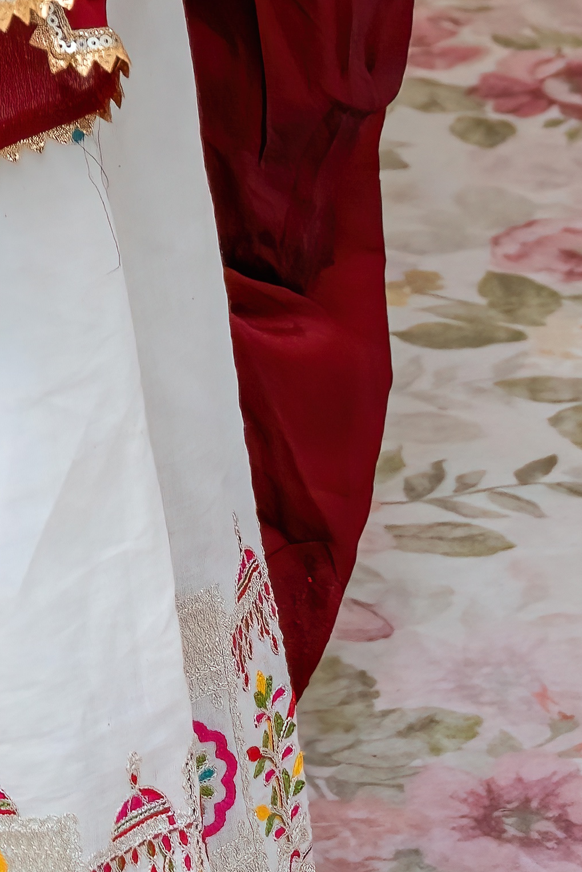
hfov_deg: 5.3
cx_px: -328
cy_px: -1691
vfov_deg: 7.2
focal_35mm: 255
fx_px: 6182
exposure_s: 1/200
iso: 640
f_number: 4.5
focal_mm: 41
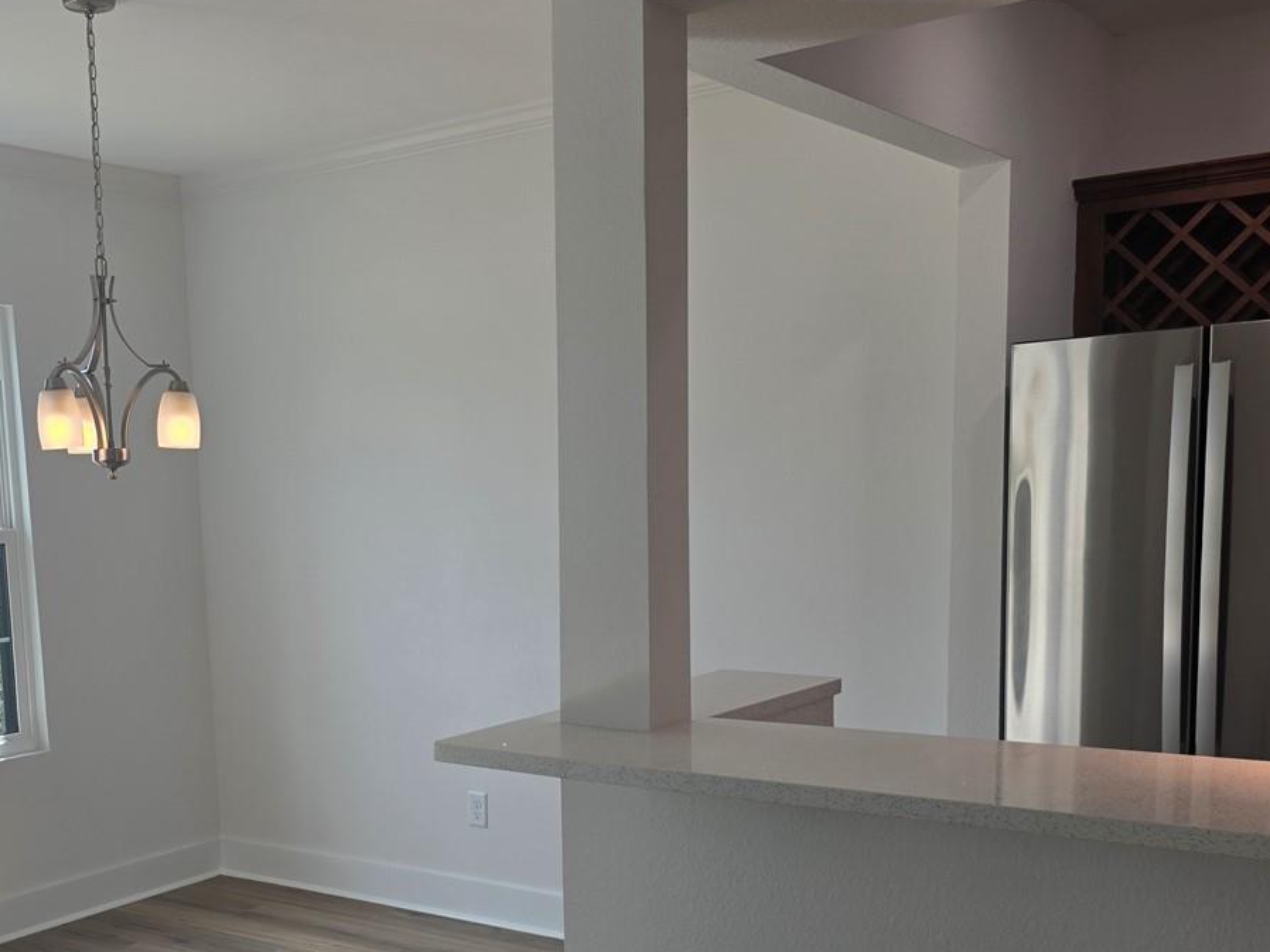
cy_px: 695
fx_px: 1504
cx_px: 420
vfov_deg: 34.5
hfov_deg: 45.1
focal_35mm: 41
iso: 16
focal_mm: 6.3
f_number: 1.7
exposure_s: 1/120
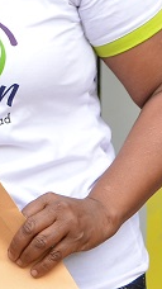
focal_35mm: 217
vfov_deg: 9.8
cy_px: -23
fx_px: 1660
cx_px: -218
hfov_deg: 5.4
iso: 500
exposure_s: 1/250
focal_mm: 35
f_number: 7.1
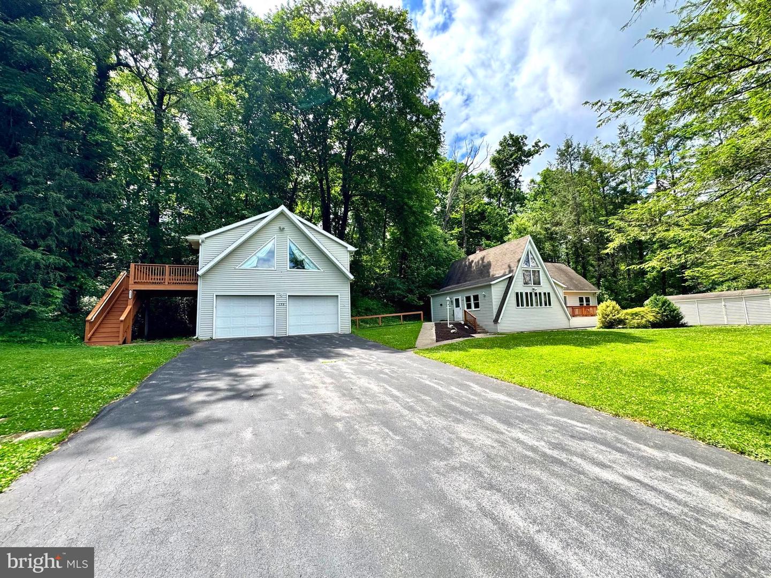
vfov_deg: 85.7
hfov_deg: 102.1
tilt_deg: +5.7
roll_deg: +1.9
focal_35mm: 14
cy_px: 289
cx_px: 386
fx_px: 312
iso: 50
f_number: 2.2
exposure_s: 1/669
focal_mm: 2.22
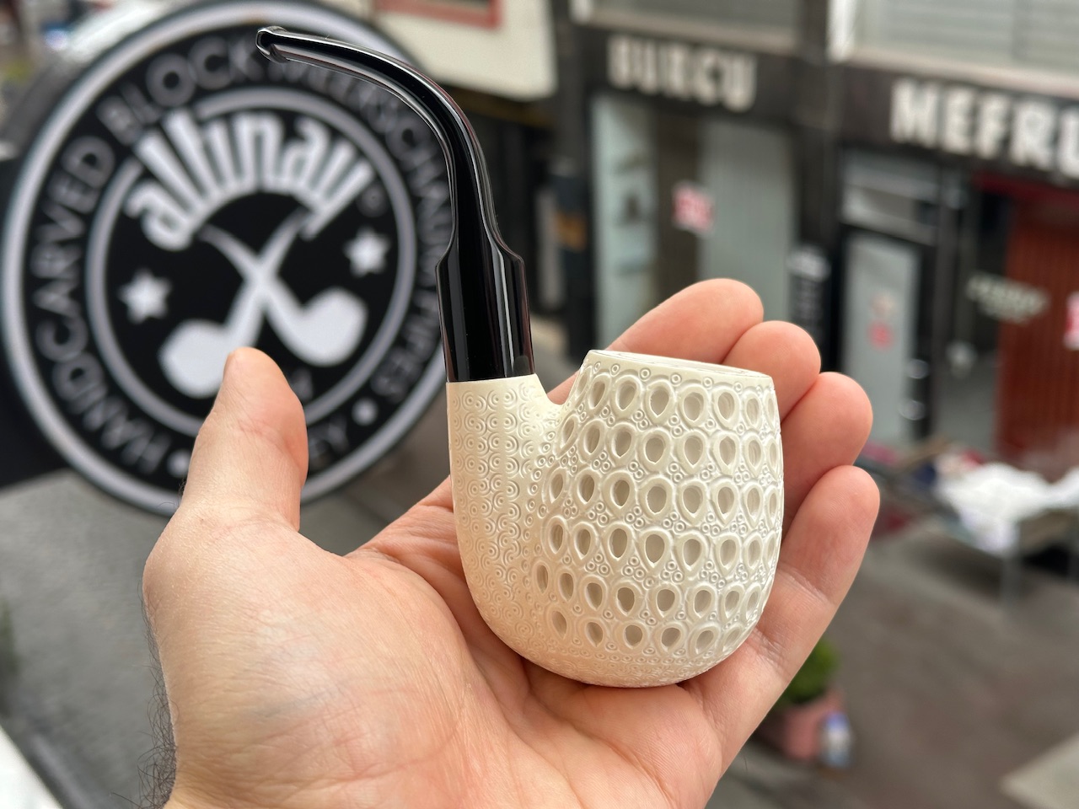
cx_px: 540
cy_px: 404
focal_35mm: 48
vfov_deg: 30.3
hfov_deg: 39.7
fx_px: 1496
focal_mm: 6.86
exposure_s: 1/293
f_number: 1.78
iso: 64
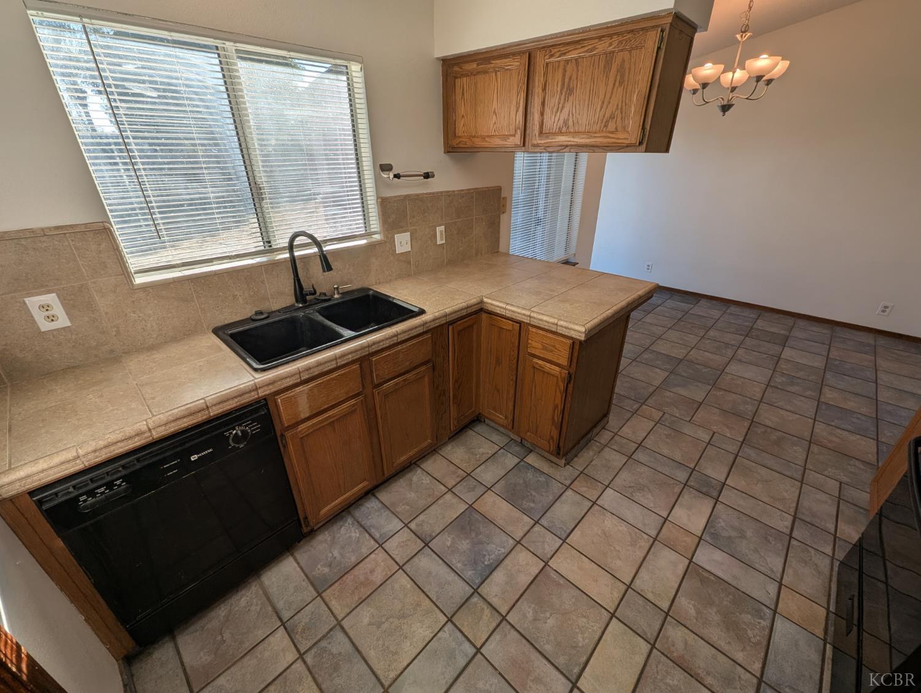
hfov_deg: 106.1
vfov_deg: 90.0
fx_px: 346
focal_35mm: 13
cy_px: 346
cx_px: 460
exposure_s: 1/386
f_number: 2.2
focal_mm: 1.95
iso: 38
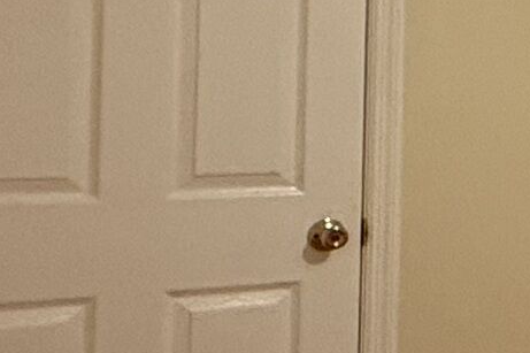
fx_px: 1427
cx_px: 1288
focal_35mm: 97
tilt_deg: +1.1
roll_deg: -0.3
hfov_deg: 14.1
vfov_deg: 14.0
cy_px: 85
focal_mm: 2.22
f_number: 2.2
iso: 500
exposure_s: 1/120
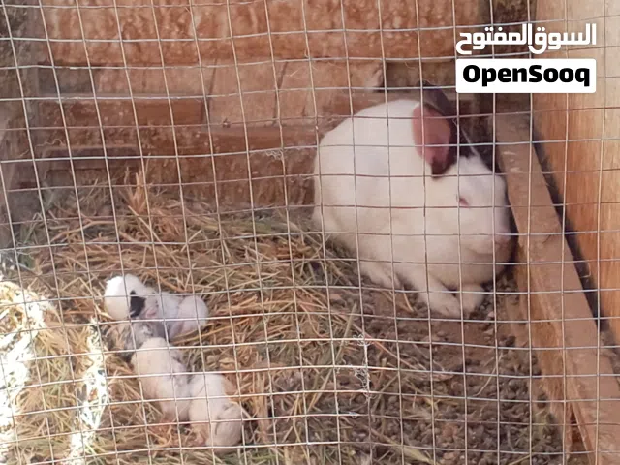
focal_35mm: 96
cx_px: 310
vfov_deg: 15.4
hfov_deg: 20.4
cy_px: 232
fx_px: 1719
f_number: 1.8
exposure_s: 1/175
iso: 100
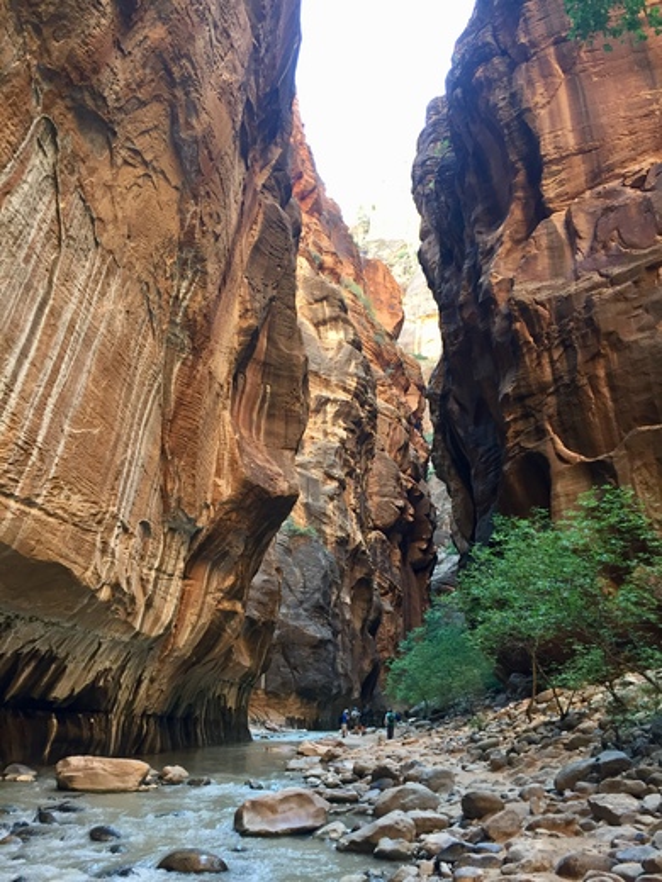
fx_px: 739
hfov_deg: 48.2
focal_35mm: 29
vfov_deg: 61.7
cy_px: 441
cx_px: 331
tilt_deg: +19.4
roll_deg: -0.3
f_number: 2.2
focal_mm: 4.15
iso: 40
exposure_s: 1/30
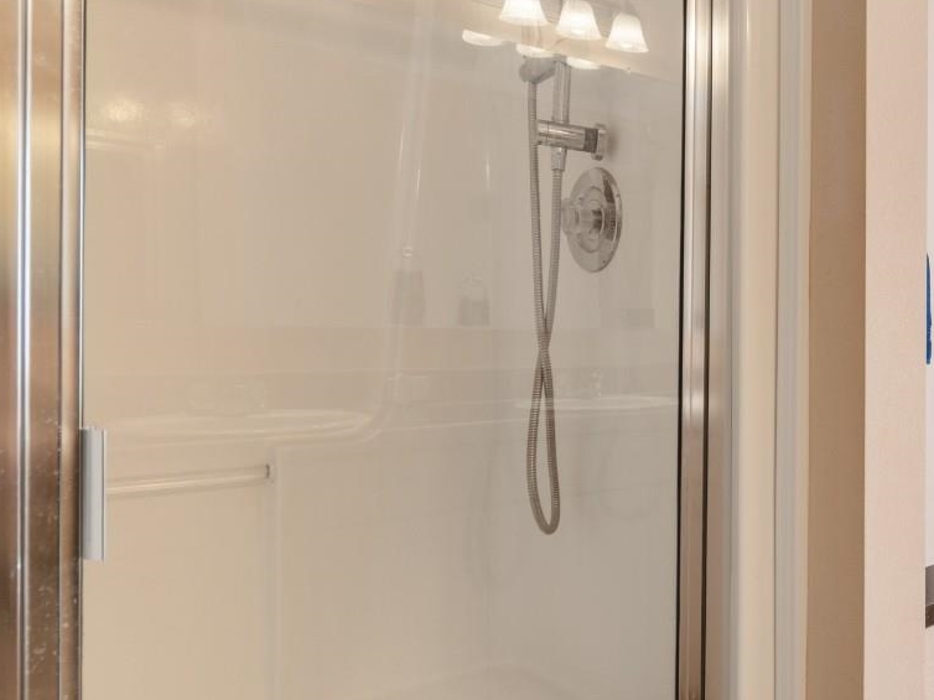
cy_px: 323
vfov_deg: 45.4
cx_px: 910
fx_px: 836
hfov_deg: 49.0
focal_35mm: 31
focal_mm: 10
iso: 100
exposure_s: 1/6
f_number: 4.5
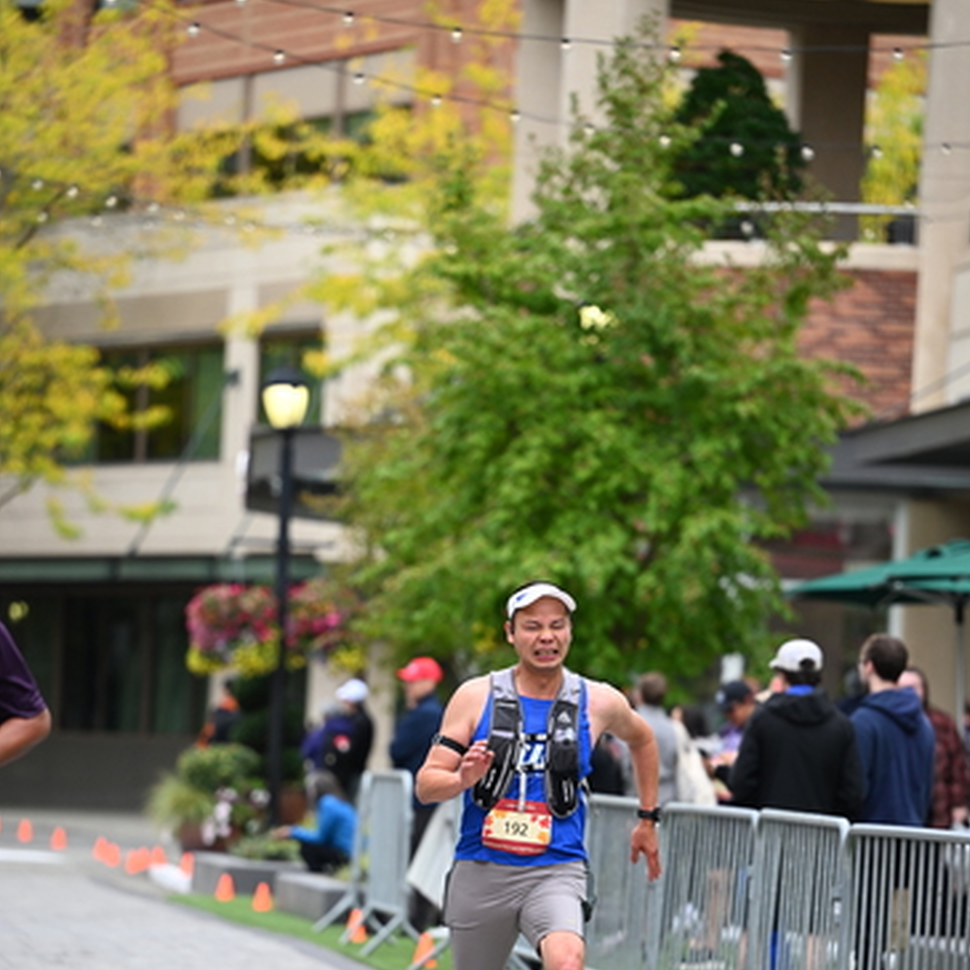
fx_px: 5707
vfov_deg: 9.7
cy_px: 701
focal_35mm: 180
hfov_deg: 9.7
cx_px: 486
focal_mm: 140
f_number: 2.8
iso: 640
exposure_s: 1/2000
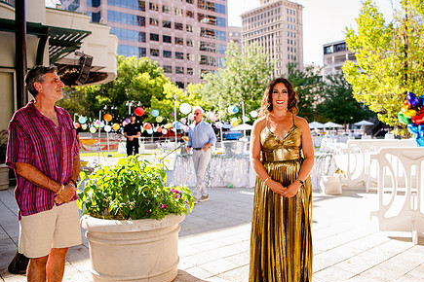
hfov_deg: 58.3
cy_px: 148
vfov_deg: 41.1
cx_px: 251
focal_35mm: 32
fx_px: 377
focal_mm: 24
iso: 200
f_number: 2.8
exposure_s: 1/500
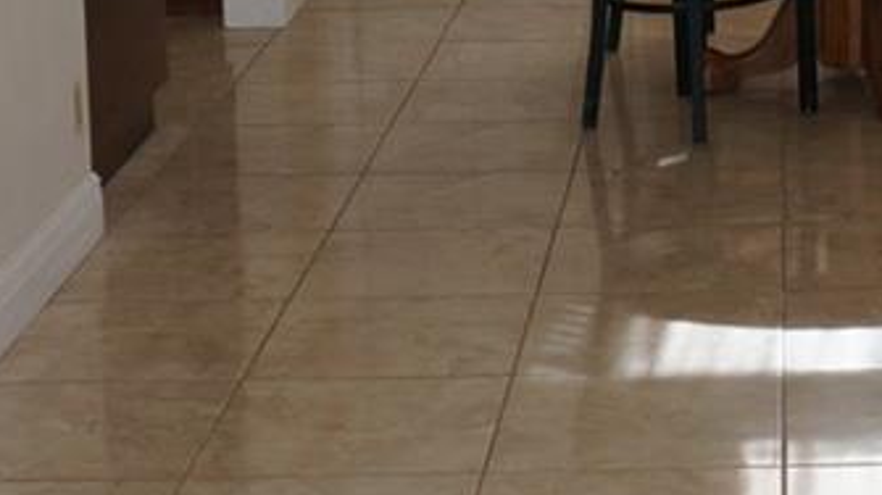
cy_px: -269
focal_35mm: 120
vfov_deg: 9.8
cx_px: 819
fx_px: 2805
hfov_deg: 17.6
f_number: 4
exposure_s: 1/160
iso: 250
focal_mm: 16
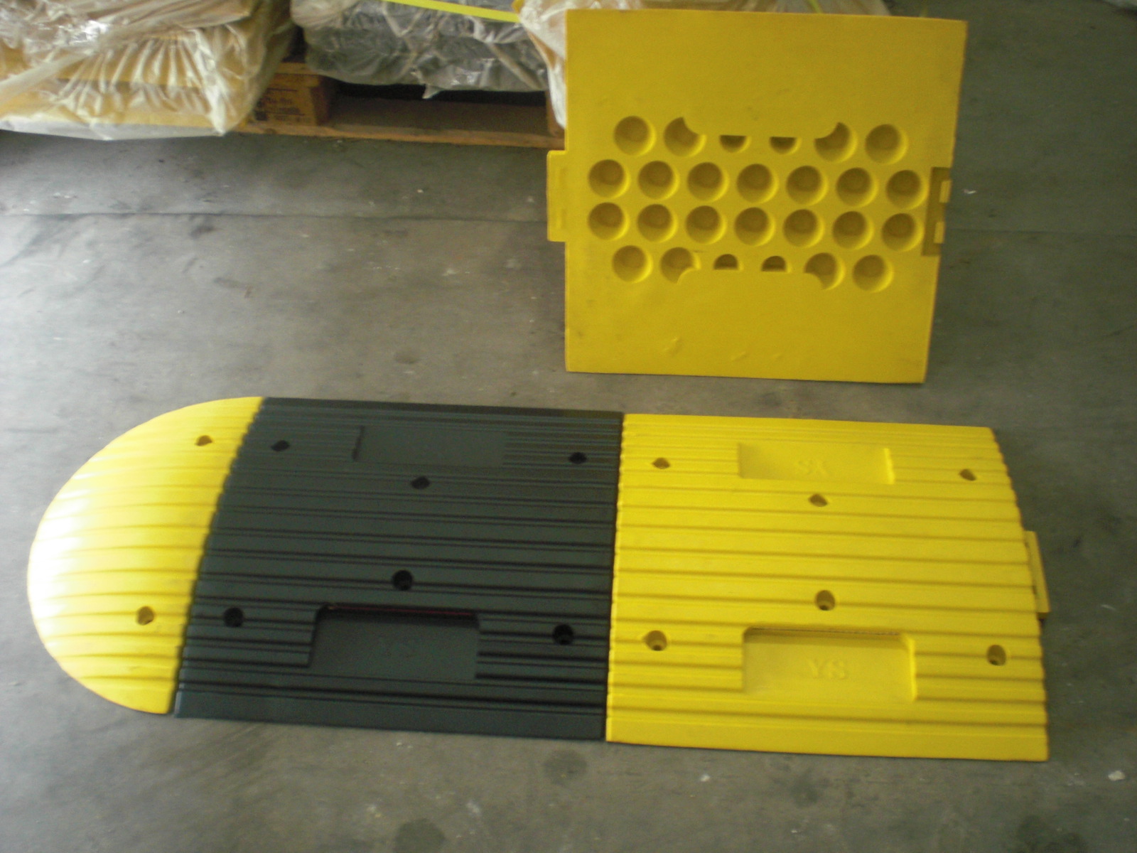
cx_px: 568
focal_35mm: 38
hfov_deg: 49.0
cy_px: 426
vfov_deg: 37.7
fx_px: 1248
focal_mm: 6.3
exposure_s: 1/10
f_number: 3.1
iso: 200
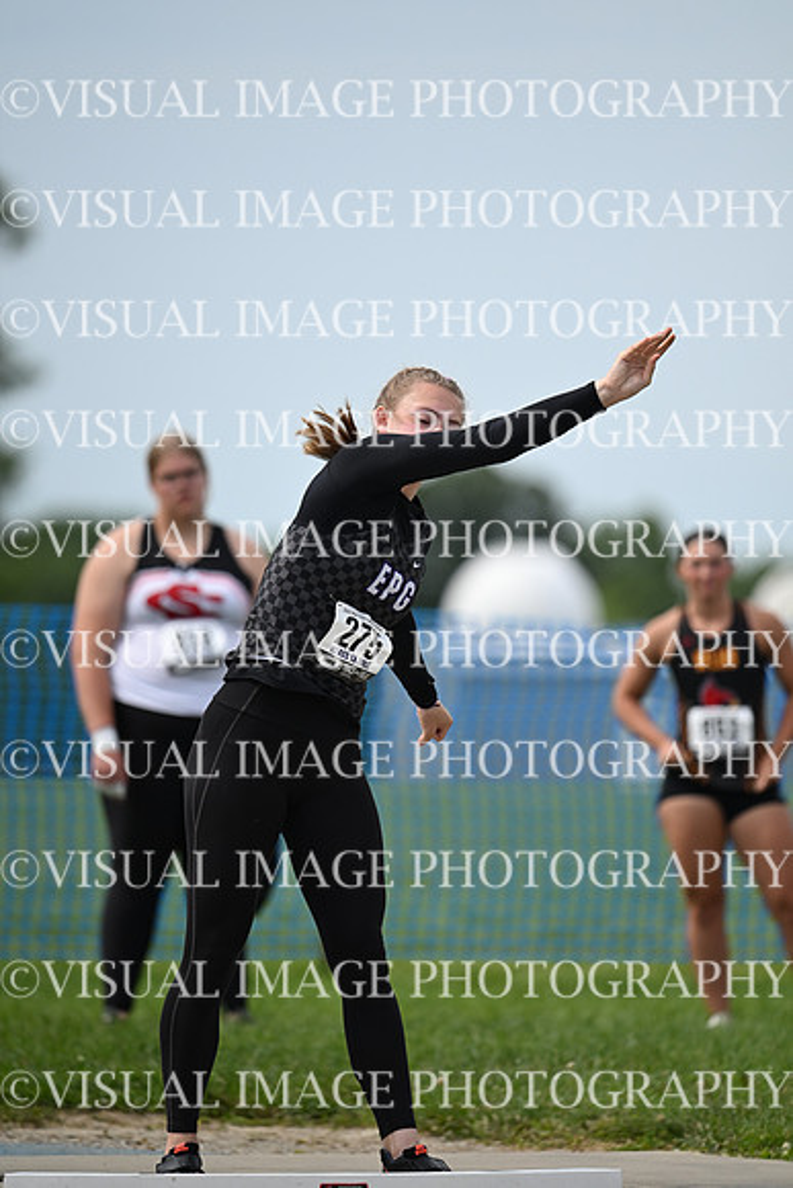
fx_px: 13208
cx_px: 396
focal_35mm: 400
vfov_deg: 5.2
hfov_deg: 3.4
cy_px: 594
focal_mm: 400
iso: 500
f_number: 4.5
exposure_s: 1/4000
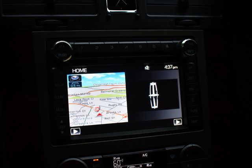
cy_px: 84
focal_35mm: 43
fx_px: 301
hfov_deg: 45.5
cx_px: 126
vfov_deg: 31.2
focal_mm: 29
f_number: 4.2
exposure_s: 1/250
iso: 720
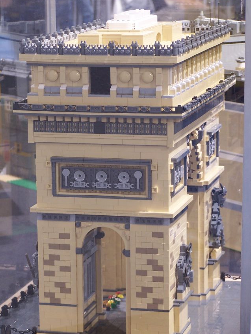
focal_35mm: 141
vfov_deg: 14.0
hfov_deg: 10.5
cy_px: 171
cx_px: 107
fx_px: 1364
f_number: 3.2
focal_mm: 19.4
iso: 80
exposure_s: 1/2
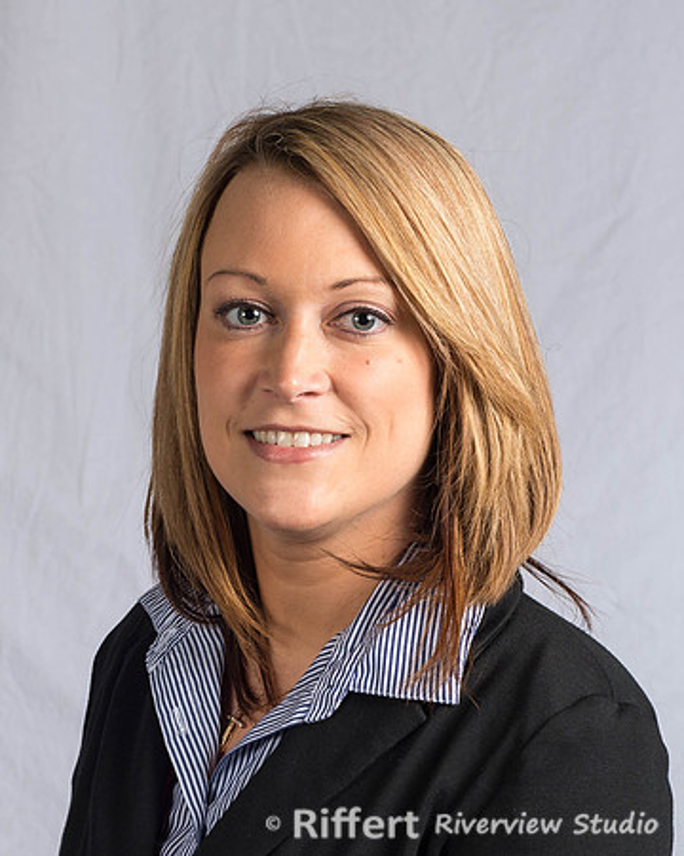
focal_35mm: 153
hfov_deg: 10.1
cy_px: 696
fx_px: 3864
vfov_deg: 12.6
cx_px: 93
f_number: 6.3
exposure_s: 1/80
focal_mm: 50
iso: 100
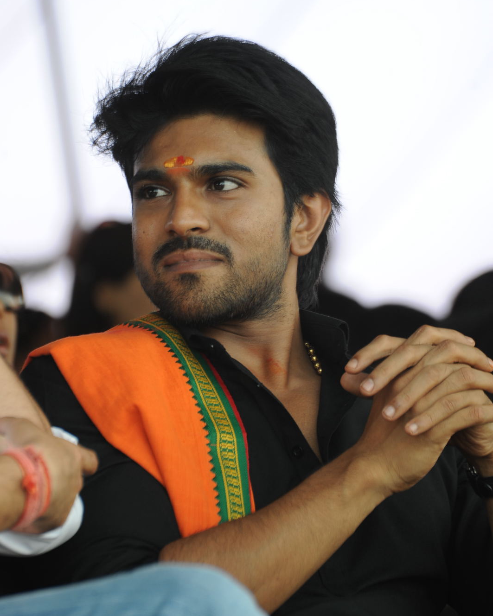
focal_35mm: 339
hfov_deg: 4.6
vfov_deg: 5.7
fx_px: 6181
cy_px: 298
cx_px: 246
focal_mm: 300
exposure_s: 1/125
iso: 500
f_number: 8
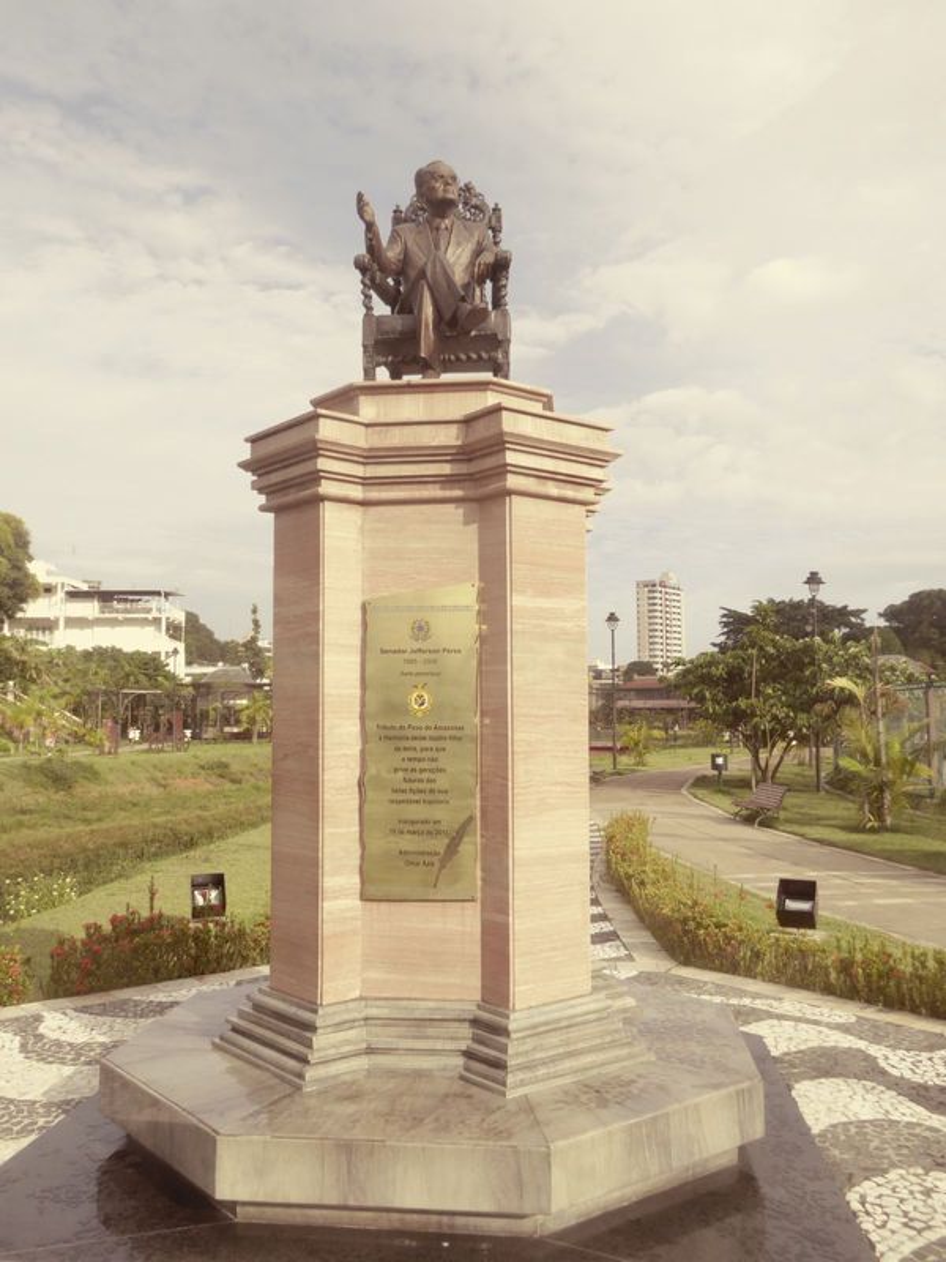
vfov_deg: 58.4
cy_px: 631
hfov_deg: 45.4
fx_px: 1130
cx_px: 473
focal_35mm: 31
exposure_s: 1/1000
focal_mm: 5.4
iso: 80
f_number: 3.5
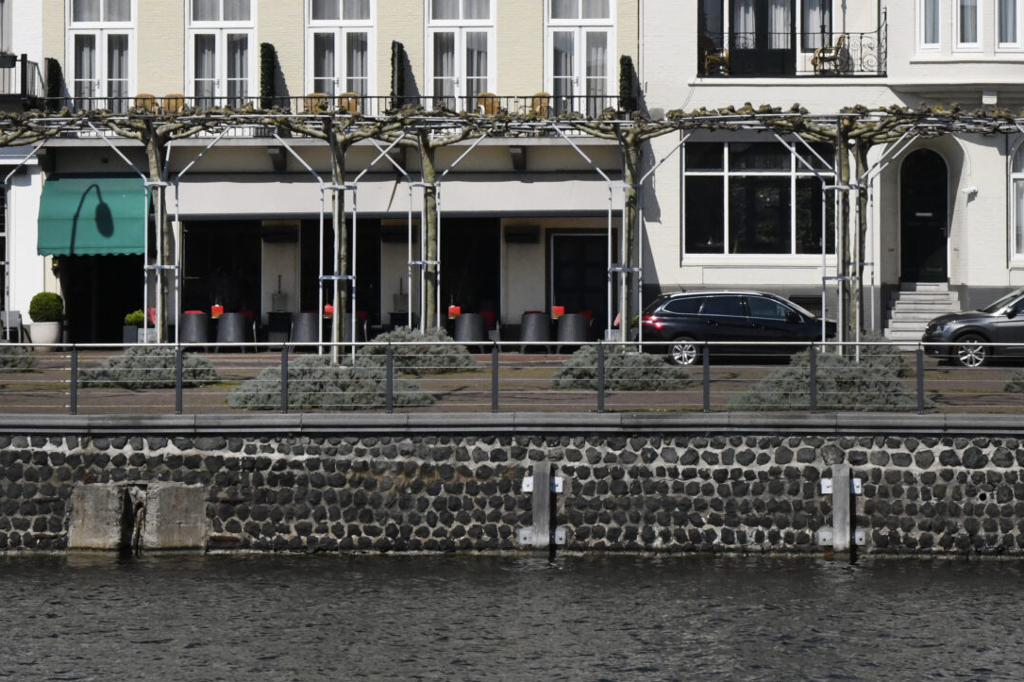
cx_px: 546
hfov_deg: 11.6
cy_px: 52
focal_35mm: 177
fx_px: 5034
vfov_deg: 7.7
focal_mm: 75
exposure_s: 1/4000
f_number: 16
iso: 2500
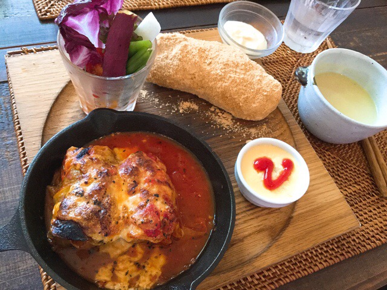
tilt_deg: -58.2
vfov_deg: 45.4
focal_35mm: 31
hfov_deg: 58.4
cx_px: 194
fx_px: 347
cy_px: 145
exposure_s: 1/24
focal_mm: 3.3
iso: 200
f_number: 2.4
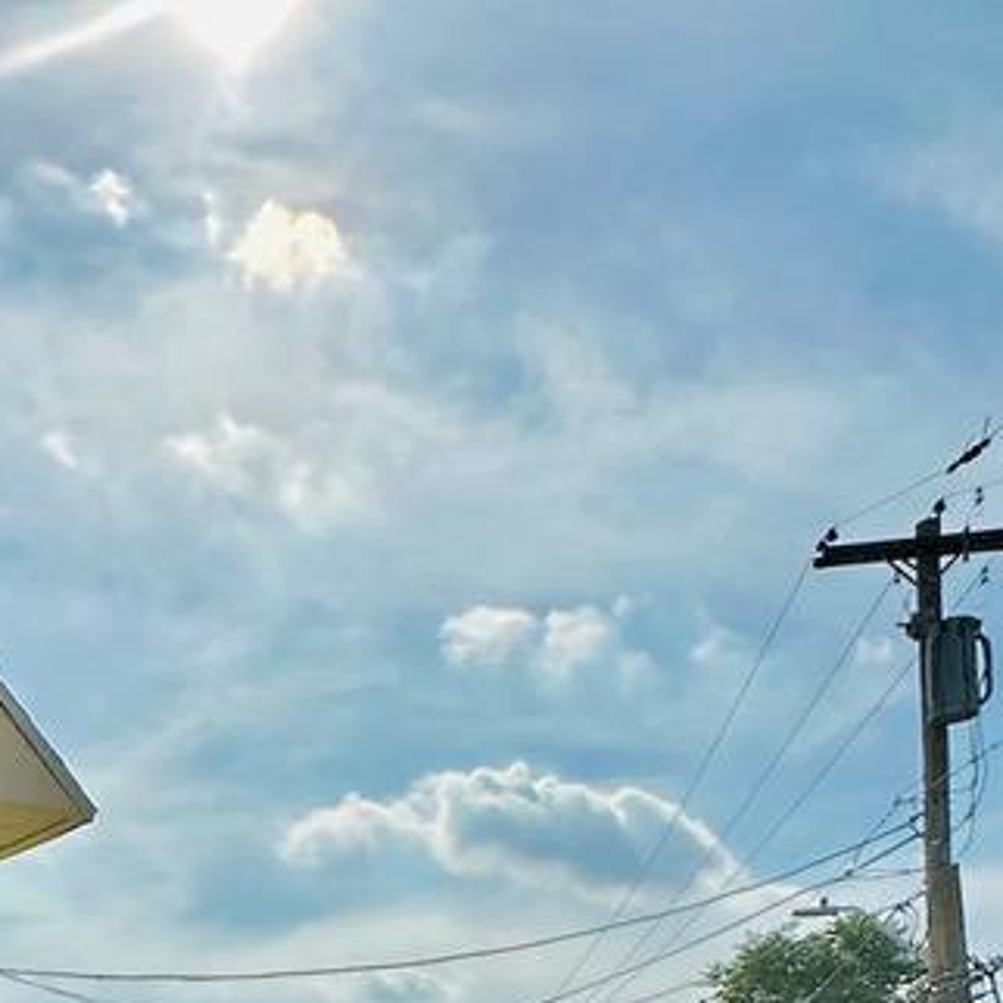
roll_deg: +0.8
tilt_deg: -2.3
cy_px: 1439
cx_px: -62
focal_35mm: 59
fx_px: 1934
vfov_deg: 23.9
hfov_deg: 27.0
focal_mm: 2.22
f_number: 2.2
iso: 50
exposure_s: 1/6897
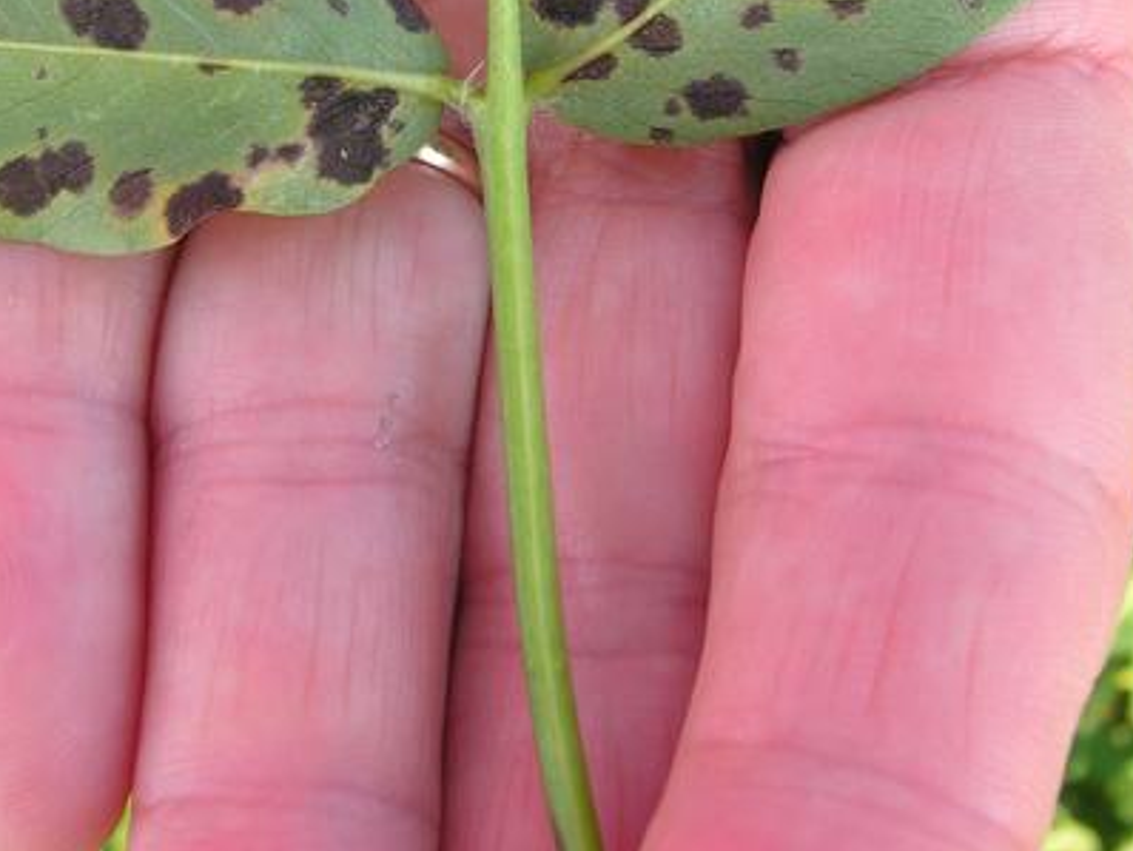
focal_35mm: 75
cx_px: 494
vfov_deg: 18.8
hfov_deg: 26.0
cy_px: -108
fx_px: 2456
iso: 50
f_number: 5.1
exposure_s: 1/57.5
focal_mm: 8.1
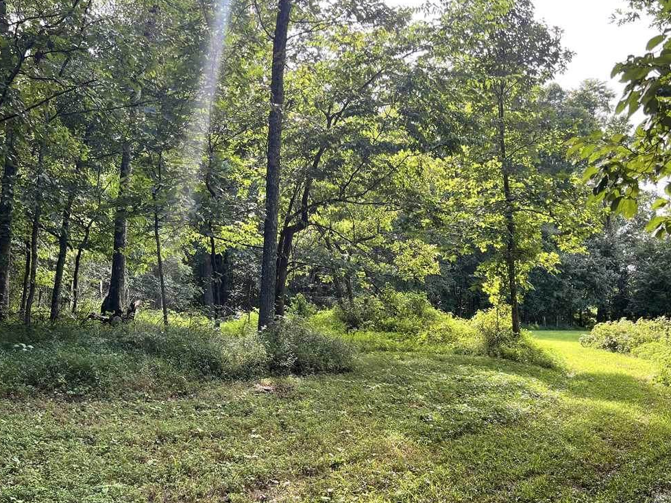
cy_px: 277
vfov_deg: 41.7
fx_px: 659
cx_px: 320
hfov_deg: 53.9
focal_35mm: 34
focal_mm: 5.7
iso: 40
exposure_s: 1/163
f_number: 1.5
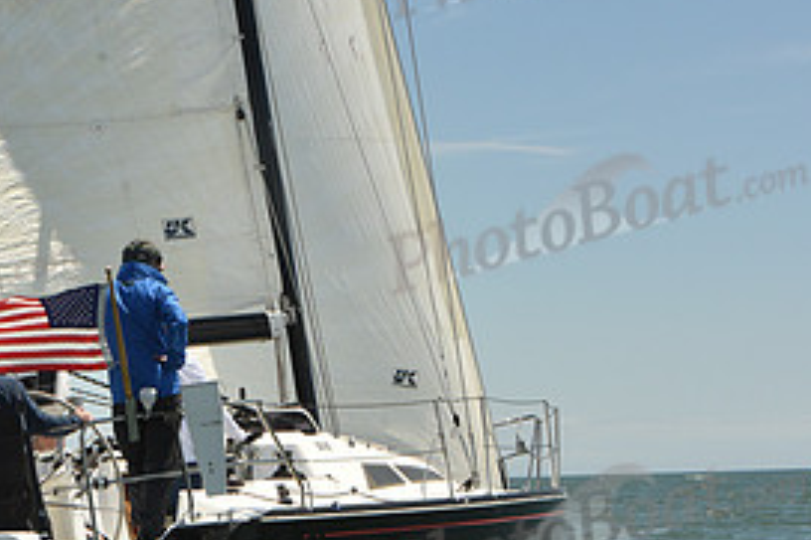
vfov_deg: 8.6
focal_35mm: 160
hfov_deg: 12.8
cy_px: 413
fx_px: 3602
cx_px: 236
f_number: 11
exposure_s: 1/800
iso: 320
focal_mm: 75
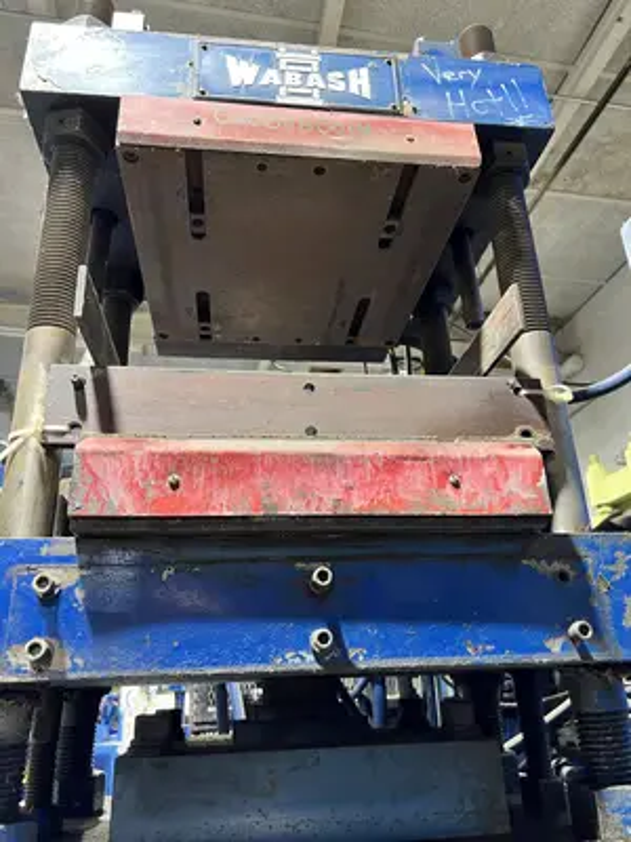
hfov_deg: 53.1
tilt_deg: +22.2
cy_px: 421
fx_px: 632
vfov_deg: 67.3
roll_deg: +0.3
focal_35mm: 26
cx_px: 316
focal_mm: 5.7
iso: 160
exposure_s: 1/60
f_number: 1.5
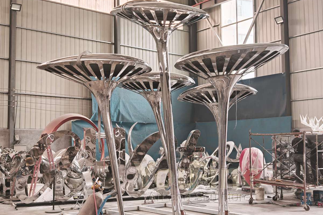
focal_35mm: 49
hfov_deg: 40.3
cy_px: 109
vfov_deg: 27.5
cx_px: 161
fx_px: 440
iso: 250
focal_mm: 8.67
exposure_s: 1/100
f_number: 1.8
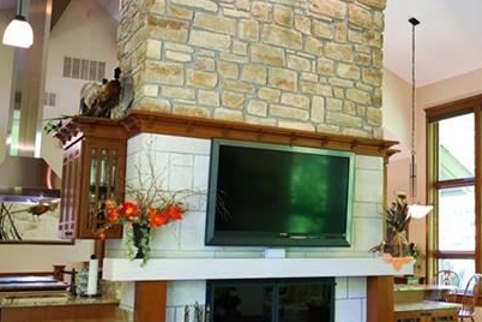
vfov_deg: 26.5
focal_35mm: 51
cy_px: 163
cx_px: 416
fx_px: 683
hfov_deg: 36.9
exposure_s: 1/250
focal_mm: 20
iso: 500
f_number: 1.8
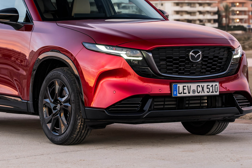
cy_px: 16
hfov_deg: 12.5
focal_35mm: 164
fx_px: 1148
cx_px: 118
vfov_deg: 8.3
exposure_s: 1/30
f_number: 4.5
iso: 800
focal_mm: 85
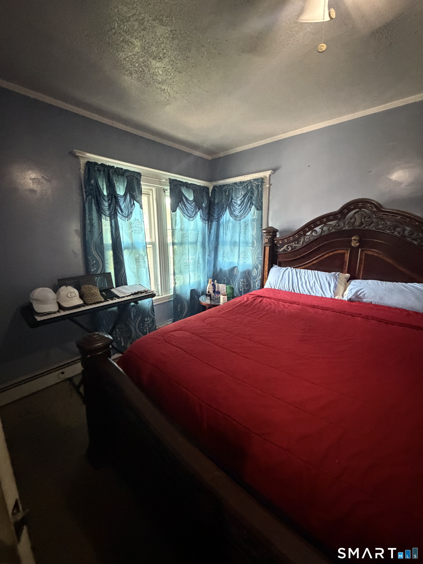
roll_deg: +1.8
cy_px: 282
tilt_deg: -12.4
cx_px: 212
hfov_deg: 85.7
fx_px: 228
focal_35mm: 14
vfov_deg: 102.1
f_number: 2.2
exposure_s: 1/40
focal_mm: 2.22
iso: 1250
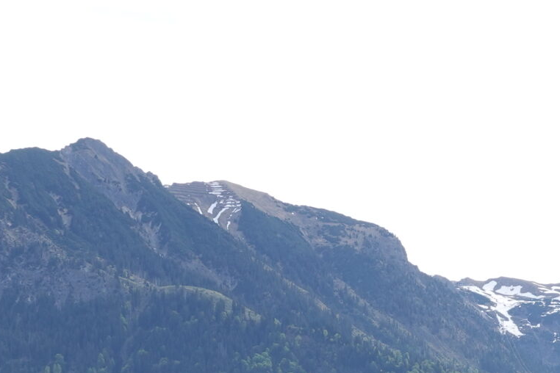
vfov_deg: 10.8
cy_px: 586
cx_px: 498
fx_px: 1882
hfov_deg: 16.7
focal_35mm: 121
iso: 125
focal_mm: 13.76
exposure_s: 1/250
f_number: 5.6
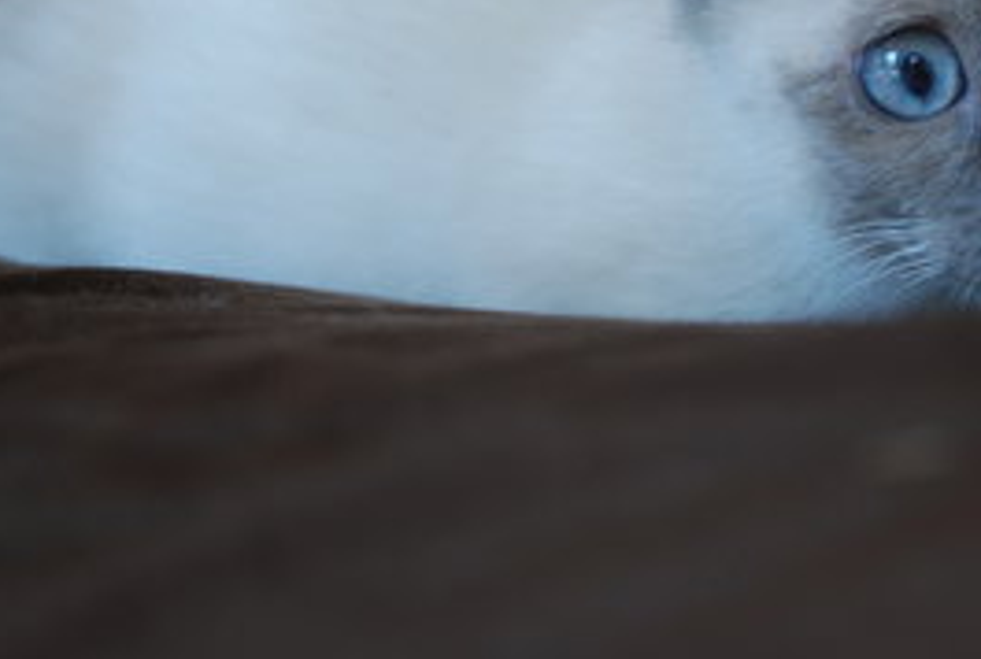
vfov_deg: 12.1
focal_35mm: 113
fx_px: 3086
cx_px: 903
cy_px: 72
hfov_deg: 17.8
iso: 250
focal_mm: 40
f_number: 5.3
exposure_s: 1/30
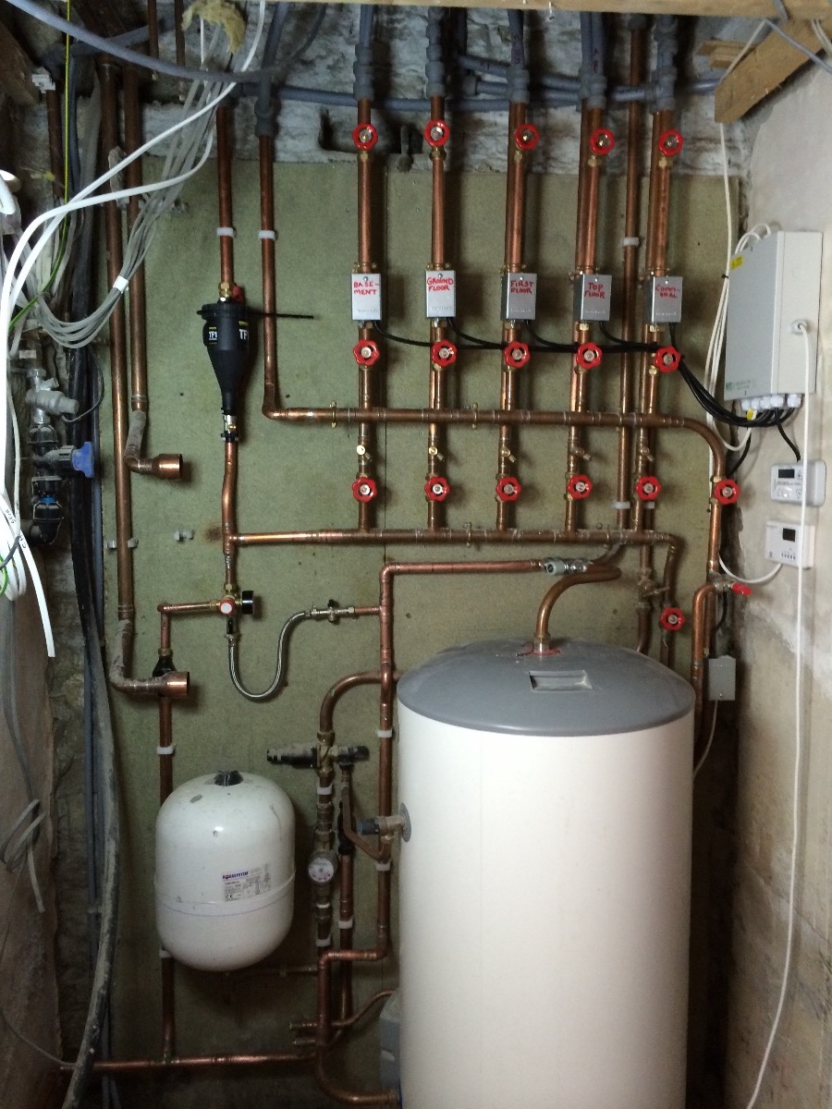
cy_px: 554
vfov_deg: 60.0
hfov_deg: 46.8
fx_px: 961
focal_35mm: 30
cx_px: 416
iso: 200
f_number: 2.2
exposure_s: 1/33
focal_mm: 4.12
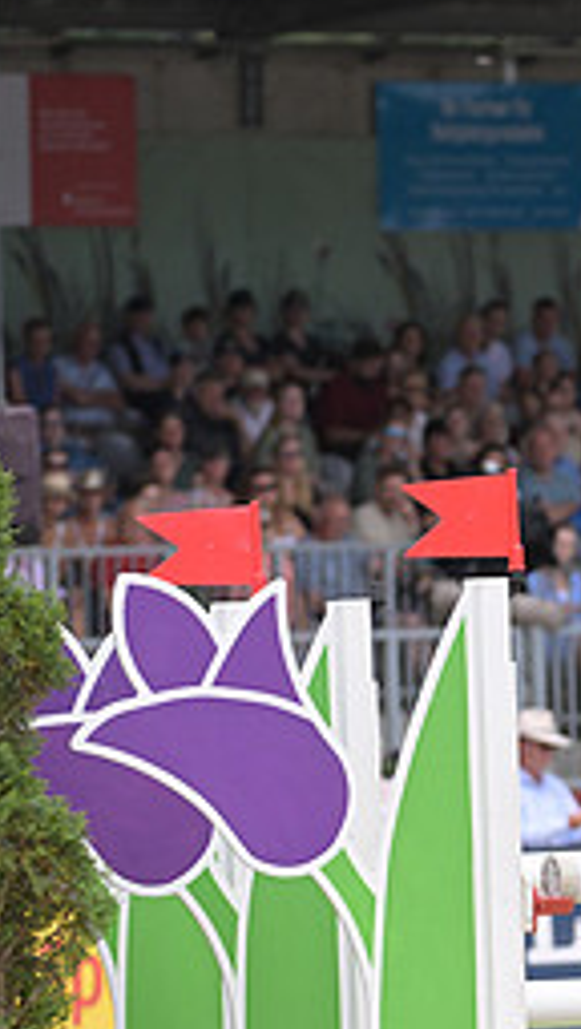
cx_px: 1158
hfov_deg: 2.5
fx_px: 12998
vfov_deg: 4.5
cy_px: 523
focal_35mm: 476
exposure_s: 1/1600
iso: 900
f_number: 5.6
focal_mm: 200
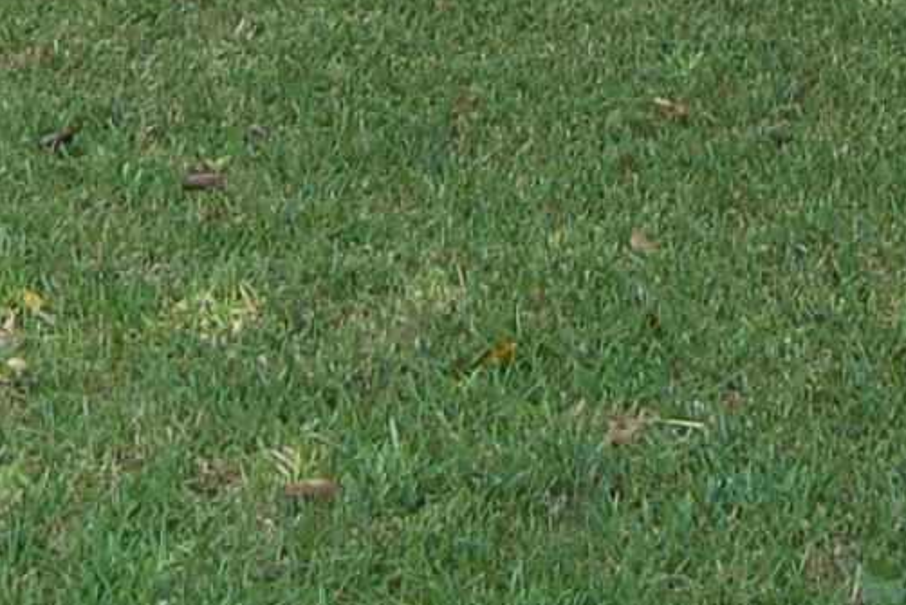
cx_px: 516
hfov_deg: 5.7
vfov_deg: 3.7
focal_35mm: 359
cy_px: -1188
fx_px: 9037
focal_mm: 40
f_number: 8
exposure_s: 1/250
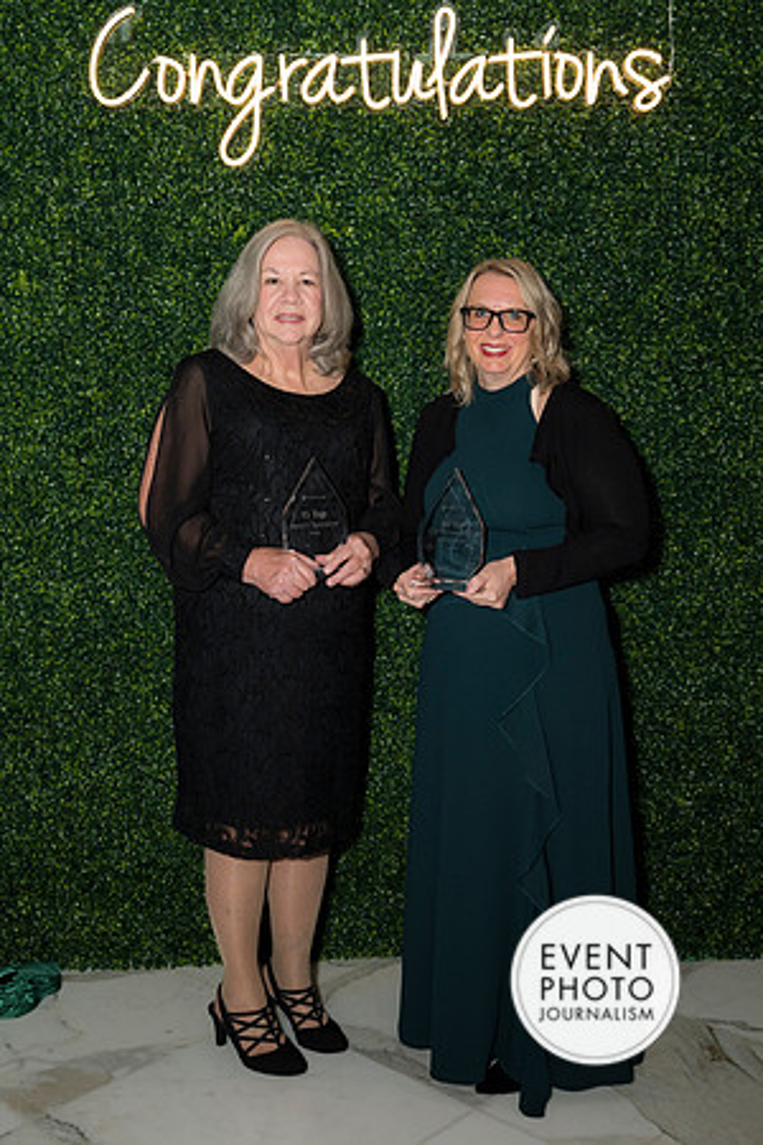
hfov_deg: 32.6
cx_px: 382
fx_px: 1303
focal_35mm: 41
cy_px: 572
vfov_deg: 47.4
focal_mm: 41
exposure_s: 1/160
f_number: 5
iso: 500
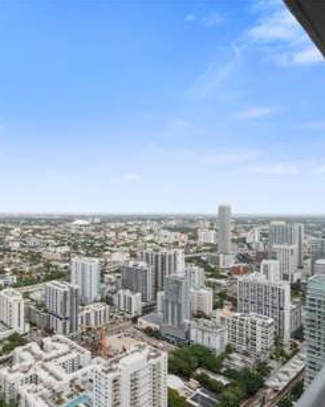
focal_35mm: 22
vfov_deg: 75.1
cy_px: 210
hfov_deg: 59.4
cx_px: 78
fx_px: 265
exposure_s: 1/250
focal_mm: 15
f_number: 9
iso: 500
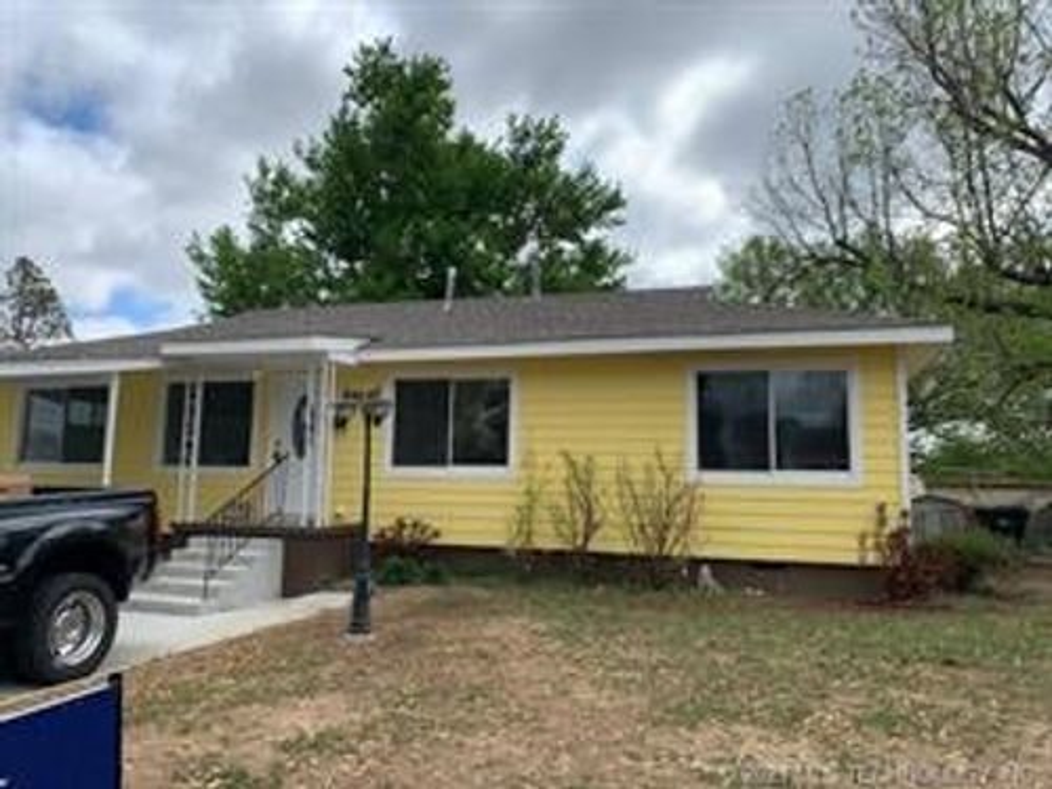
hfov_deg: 67.3
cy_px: 394
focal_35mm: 26
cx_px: 526
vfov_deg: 53.1
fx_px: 790
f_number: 1.8
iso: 25
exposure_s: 1/2114
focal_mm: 4.25
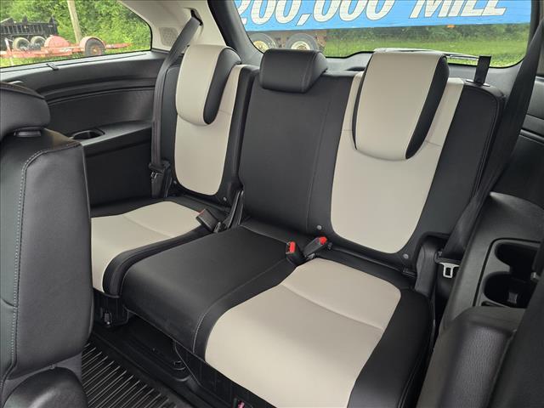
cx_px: 272
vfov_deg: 58.9
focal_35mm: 23
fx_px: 361
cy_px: 204
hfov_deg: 73.9
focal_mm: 6.3
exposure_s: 1/120
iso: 250
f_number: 1.7
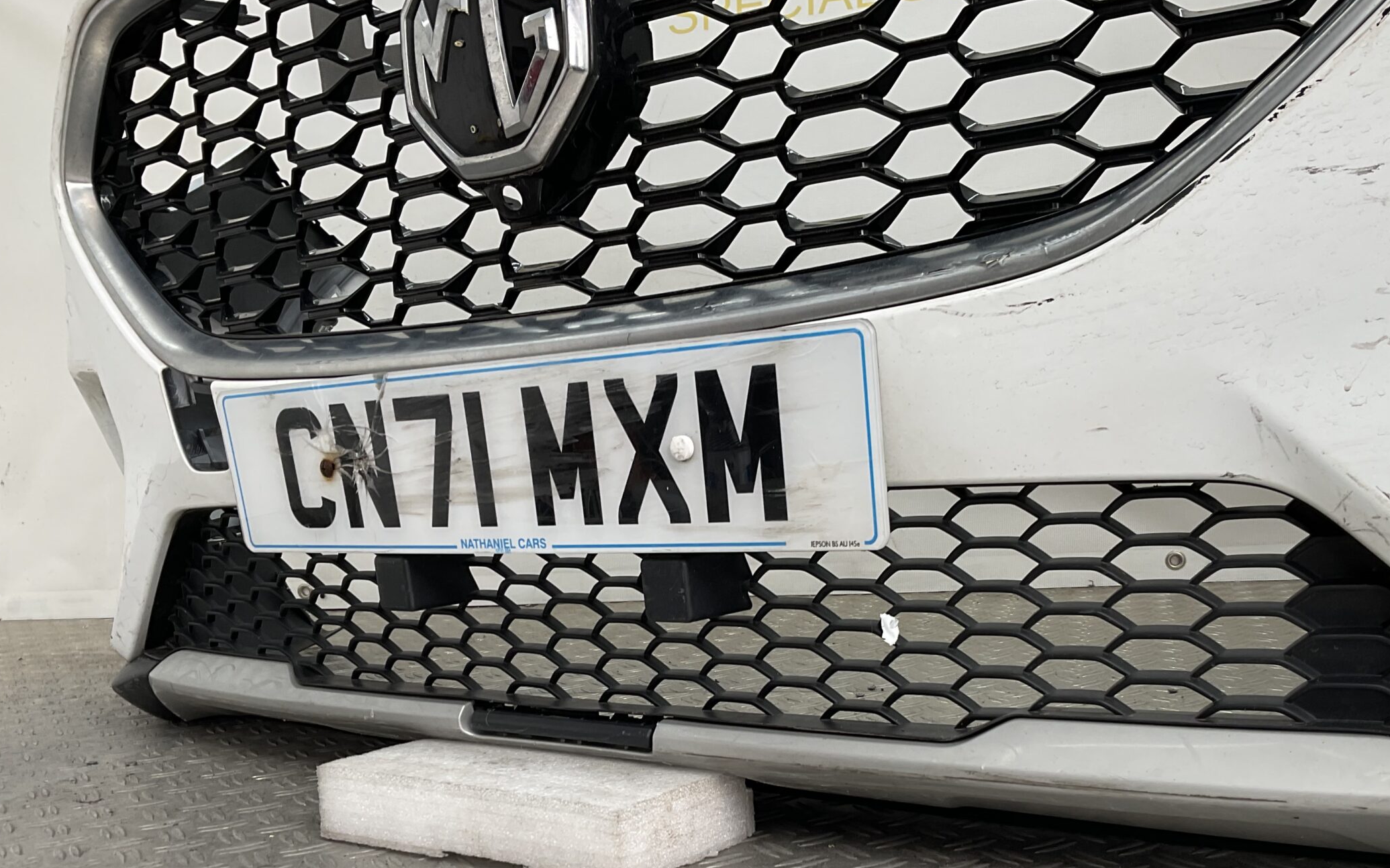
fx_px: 1439
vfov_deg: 33.0
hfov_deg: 51.5
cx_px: 742
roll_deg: +2.6
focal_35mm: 38
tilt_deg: -10.3
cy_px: 637
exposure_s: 1/154
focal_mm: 3
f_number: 1.8
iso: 16
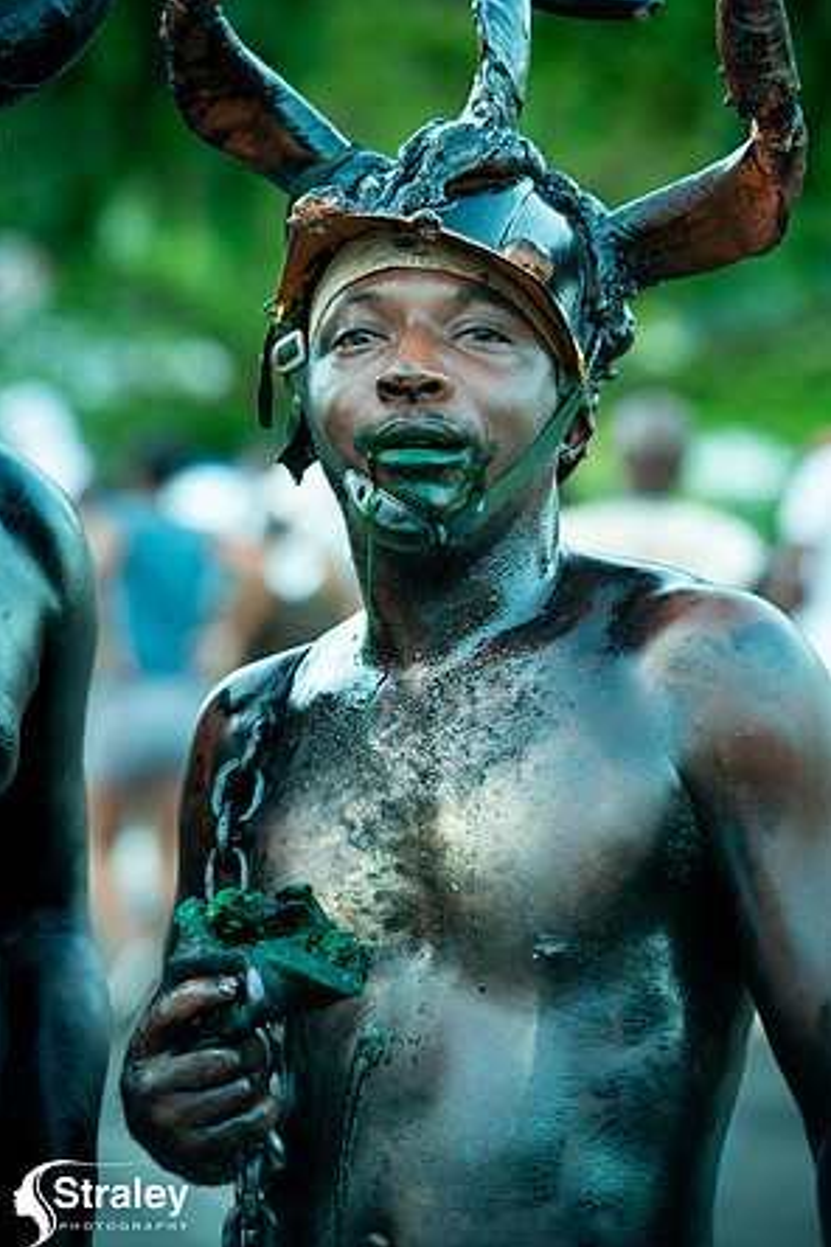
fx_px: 5782
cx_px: 414
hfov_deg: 8.2
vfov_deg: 12.3
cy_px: 626
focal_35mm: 167
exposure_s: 1/160
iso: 4500
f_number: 5
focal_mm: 165
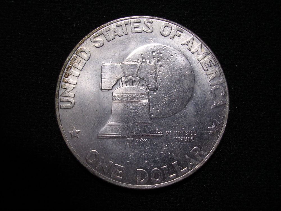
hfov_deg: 49.0
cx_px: 140
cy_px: 106
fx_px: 308
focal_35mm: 38
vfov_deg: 37.7
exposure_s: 1/15.7
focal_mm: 5.8
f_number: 2.8
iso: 100
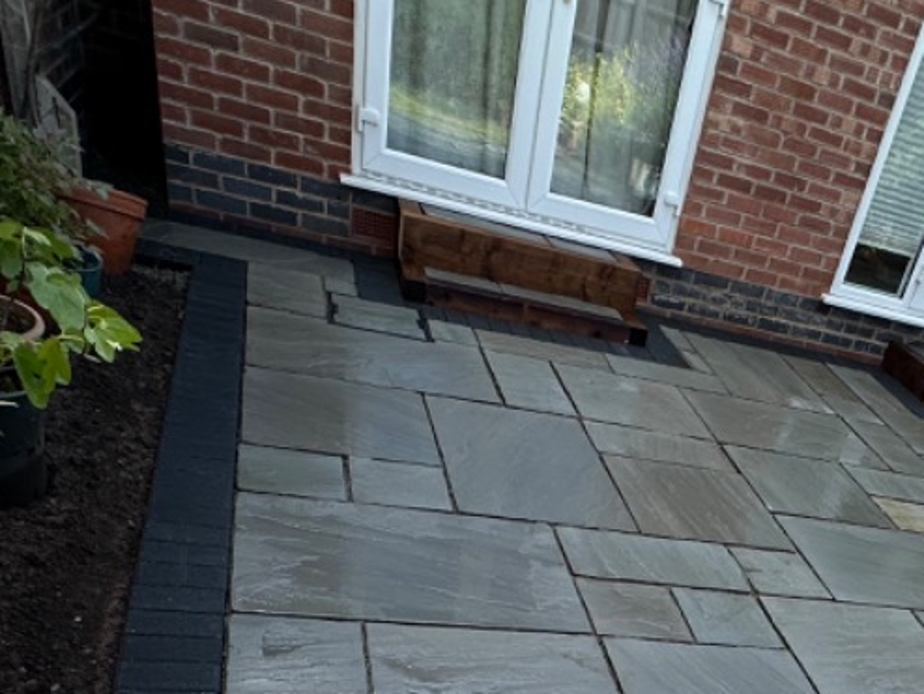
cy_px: 821
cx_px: 668
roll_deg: -20.8
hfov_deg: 52.1
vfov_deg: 34.1
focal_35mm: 34
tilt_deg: -40.2
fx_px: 908
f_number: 2.2
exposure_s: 1/963
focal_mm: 2.22
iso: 50
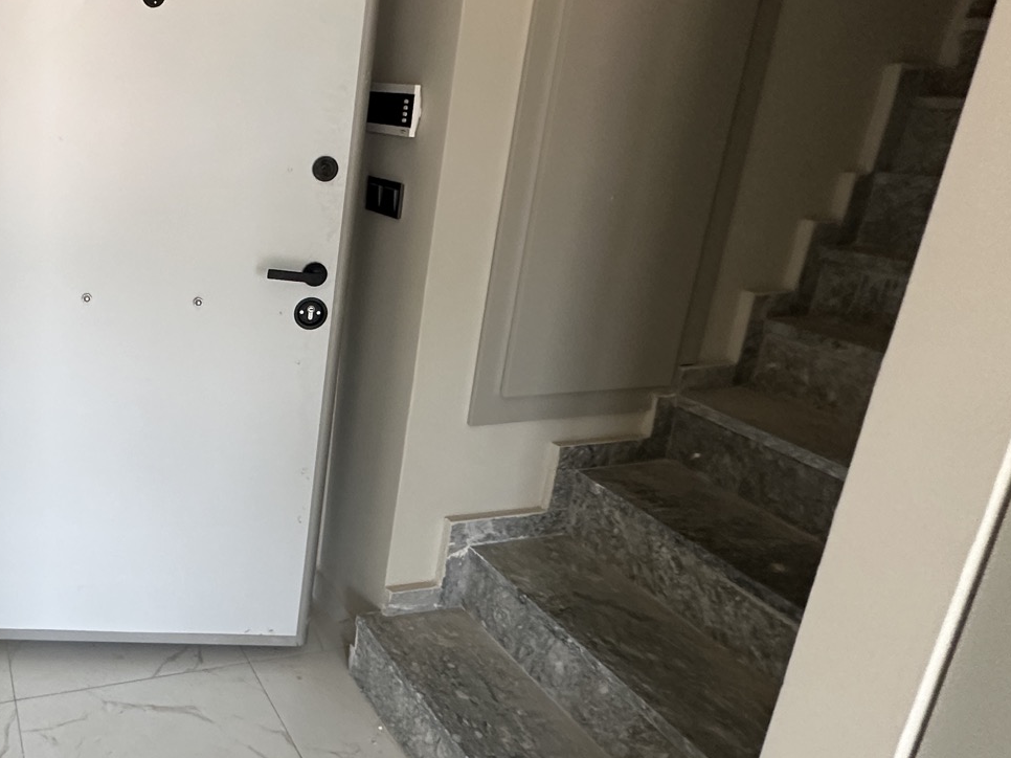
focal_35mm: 29
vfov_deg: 48.1
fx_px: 847
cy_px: 339
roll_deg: -1.8
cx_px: 160
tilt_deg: -20.1
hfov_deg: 55.8
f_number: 2.2
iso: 320
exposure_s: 1/94
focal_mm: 2.22
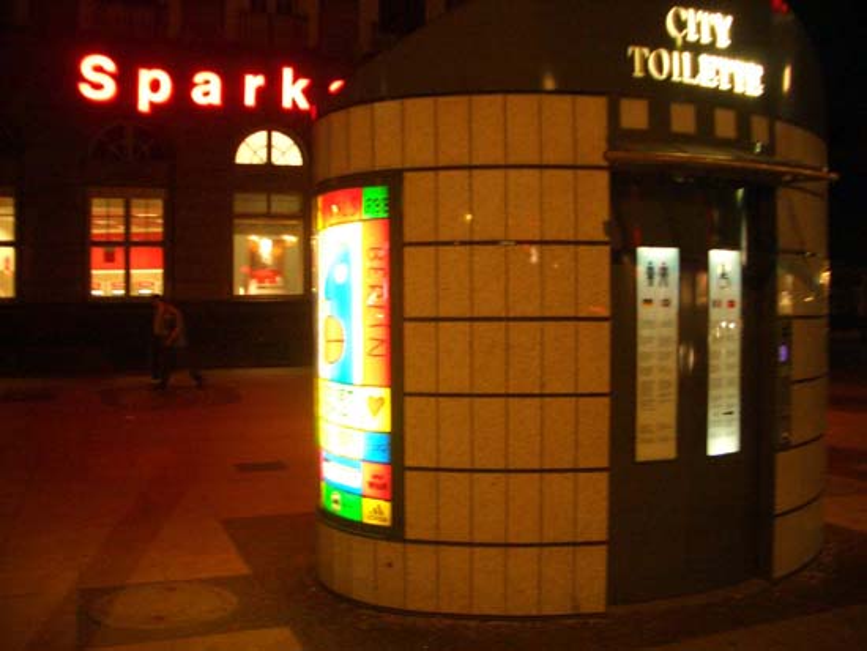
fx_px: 877
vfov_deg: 40.7
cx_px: 434
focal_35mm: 35
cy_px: 326
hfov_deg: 52.6
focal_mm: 5.8
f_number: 2.6
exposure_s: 1/8
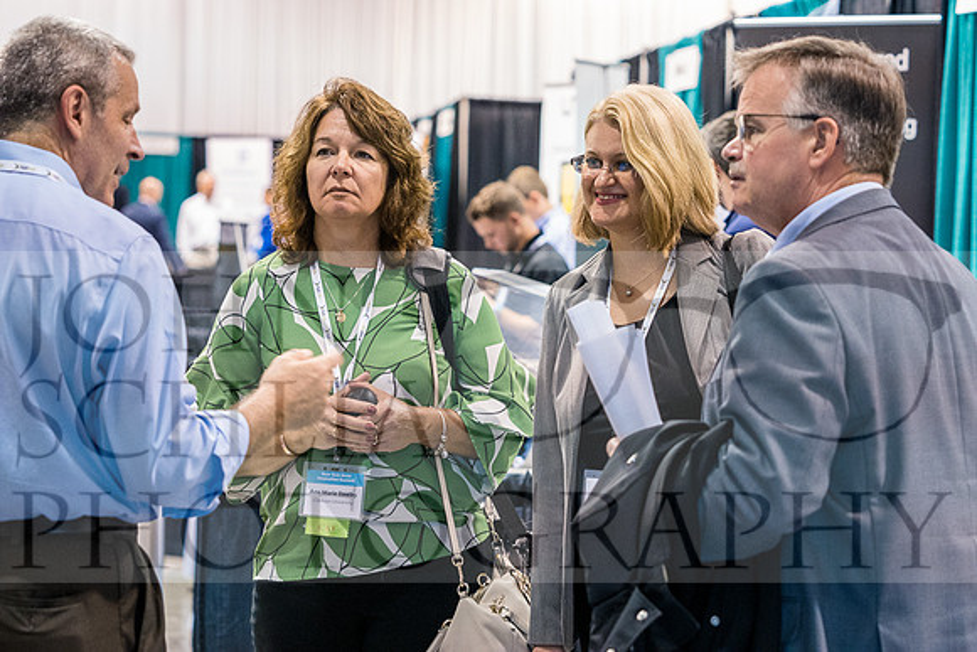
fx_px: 2932
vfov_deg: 12.7
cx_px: 488
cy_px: 326
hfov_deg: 18.9
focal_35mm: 108
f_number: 3.5
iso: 3200
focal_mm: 72
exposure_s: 1/80
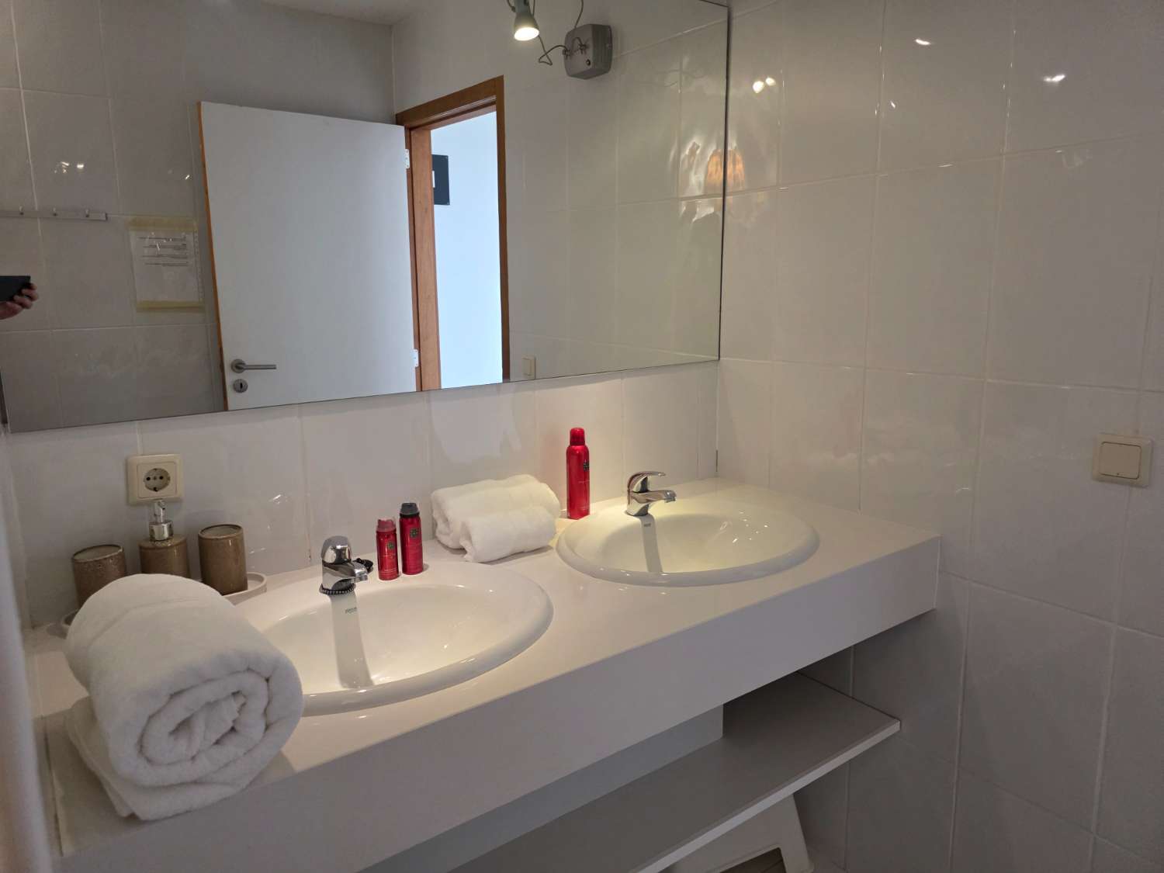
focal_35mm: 23
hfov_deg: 73.9
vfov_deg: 58.9
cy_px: 436
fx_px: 773
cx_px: 582
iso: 500
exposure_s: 1/100
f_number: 1.7
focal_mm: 6.3
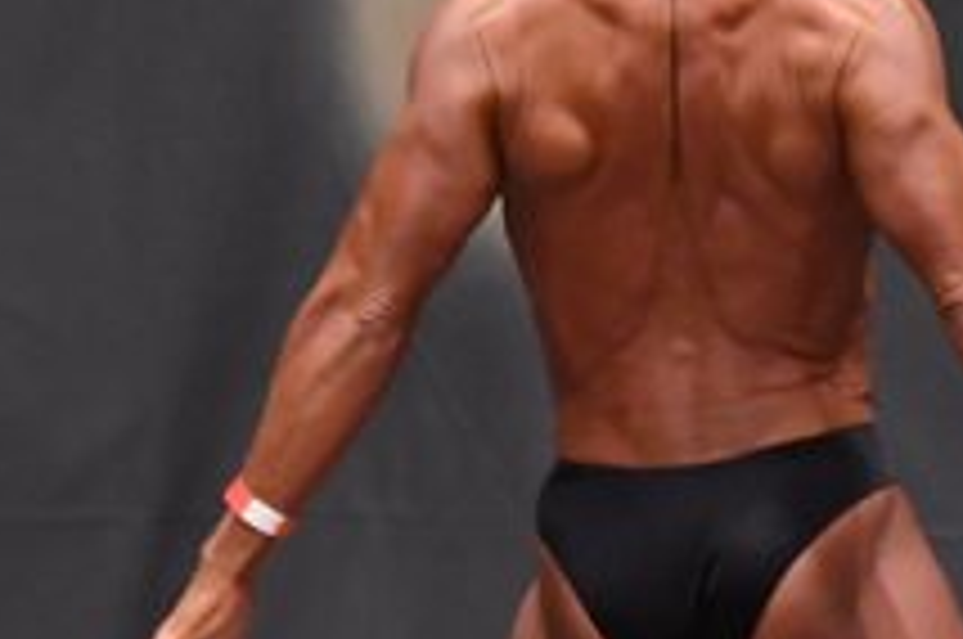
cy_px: 544
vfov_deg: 1.7
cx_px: 664
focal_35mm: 815
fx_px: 21768
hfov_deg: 2.5
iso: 6400
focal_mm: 150
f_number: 5.6
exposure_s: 1/400
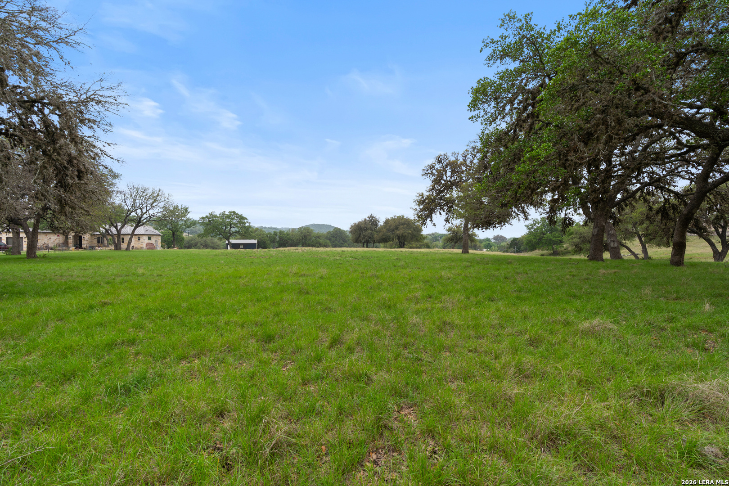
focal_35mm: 16
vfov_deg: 73.7
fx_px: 324
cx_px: 364
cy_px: 243
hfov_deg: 96.7
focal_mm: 16
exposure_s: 1/80
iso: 100
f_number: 11
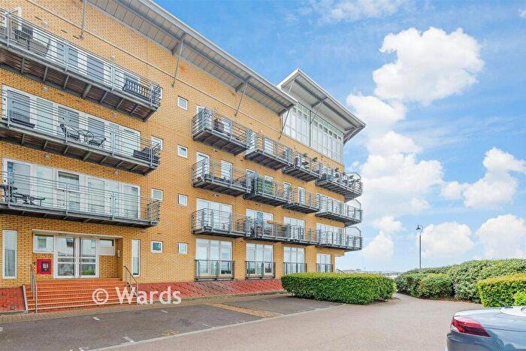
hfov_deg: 104.2
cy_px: 176
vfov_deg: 81.2
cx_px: 263
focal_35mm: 14
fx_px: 205
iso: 100
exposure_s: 1/125
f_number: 8
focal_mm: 14
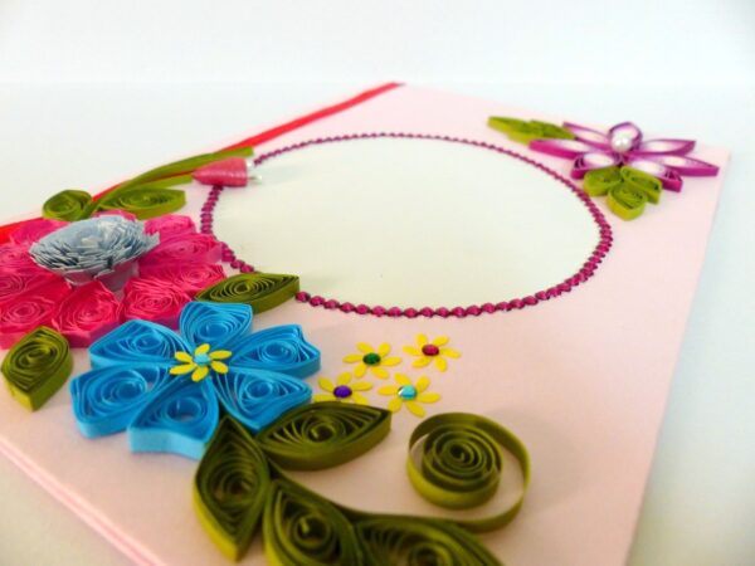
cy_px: 283
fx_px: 545
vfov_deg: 54.9
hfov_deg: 69.4
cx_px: 378
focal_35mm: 25
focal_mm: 4.5
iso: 400
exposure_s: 1/25
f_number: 2.8
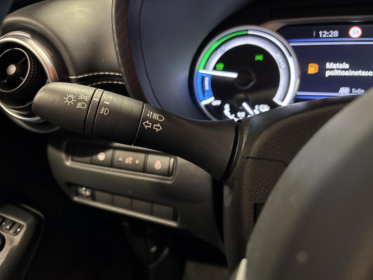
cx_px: 186
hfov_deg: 67.3
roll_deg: +4.8
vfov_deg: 53.1
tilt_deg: -27.7
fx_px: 280
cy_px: 140
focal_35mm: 26
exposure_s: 1/28
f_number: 1.6
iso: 640
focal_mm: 5.96
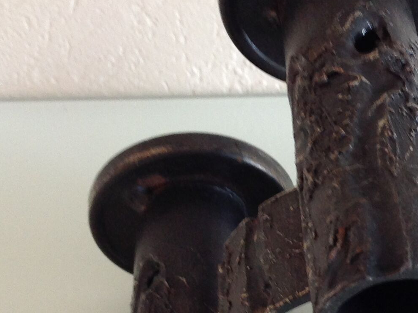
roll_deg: +0.8
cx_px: 365
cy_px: 208
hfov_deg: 20.9
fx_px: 1110
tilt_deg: -38.1
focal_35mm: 92
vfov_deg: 16.0
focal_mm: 4.28
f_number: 2.4
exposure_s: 1/15
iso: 100
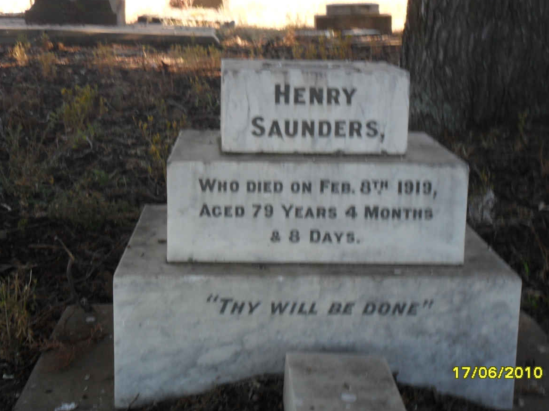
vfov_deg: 22.6
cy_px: 201
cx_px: 282
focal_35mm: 65
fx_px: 1031
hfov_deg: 29.8
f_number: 5.6
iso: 160
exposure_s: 1/60
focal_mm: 11.2
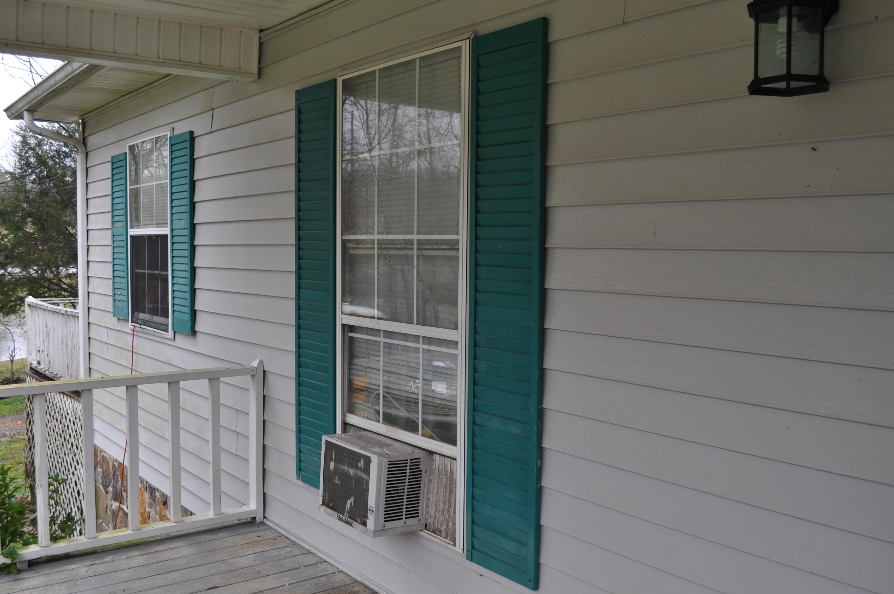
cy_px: 297
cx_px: 447
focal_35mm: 33
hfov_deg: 57.3
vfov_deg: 39.9
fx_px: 818
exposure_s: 1/125
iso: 220
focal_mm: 22
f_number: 5.6
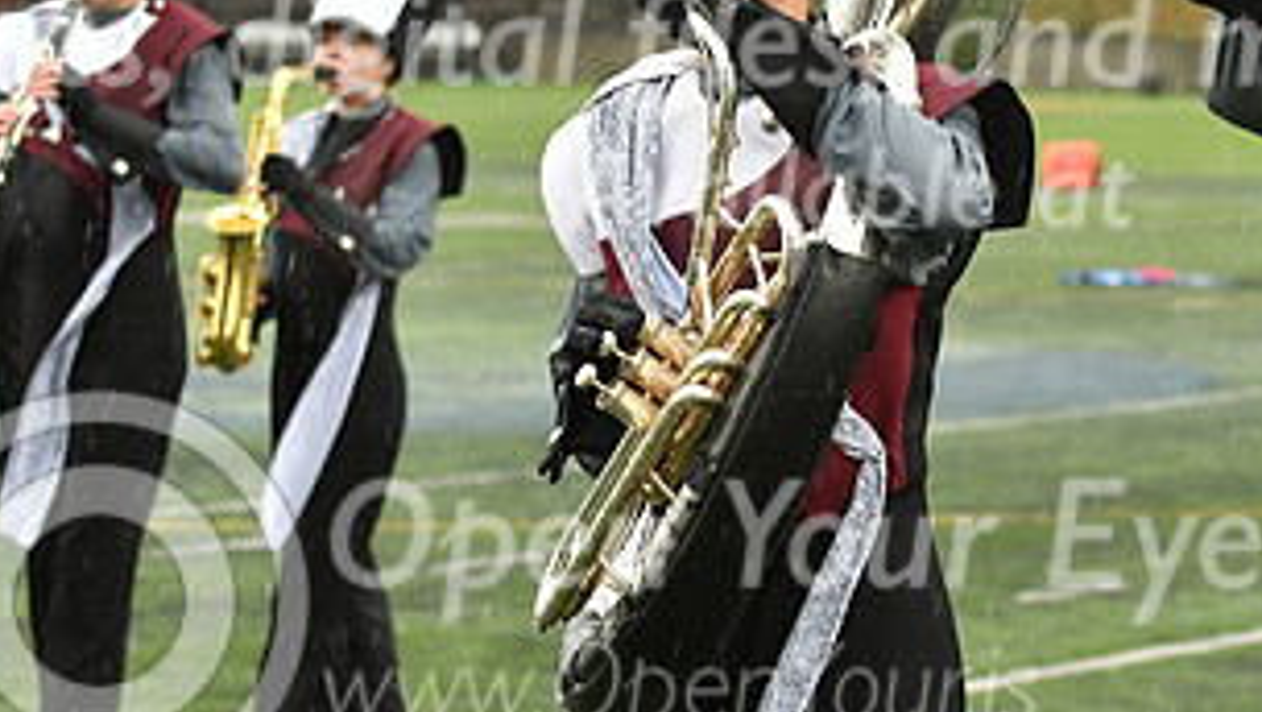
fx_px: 6998
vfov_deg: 5.8
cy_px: 259
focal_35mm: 209
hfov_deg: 10.3
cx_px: 852
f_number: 4
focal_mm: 70
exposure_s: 1/500
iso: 800
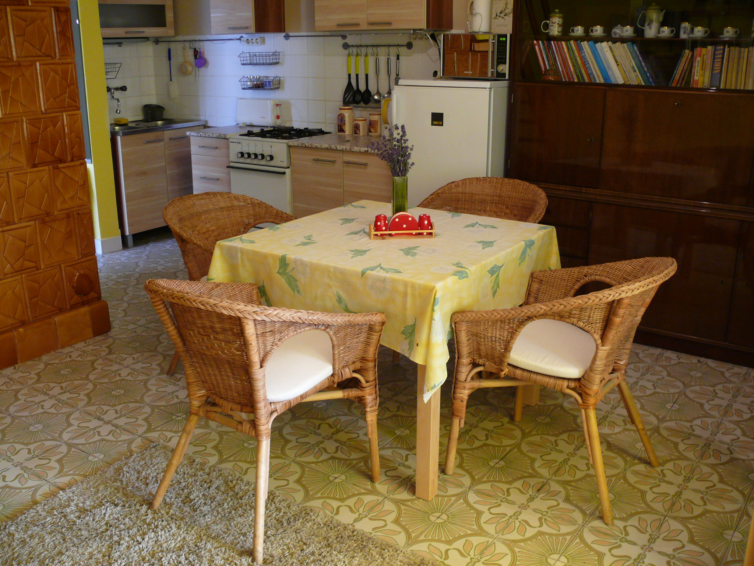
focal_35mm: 35
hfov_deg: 52.6
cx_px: 377
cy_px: 283
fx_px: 762
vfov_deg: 40.7
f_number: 2.8
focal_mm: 7.4
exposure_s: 1/10
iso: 200
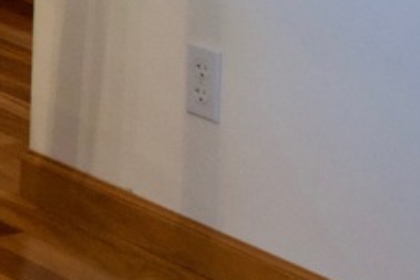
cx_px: -872
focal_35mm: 243
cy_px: -306
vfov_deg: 5.5
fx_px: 2835
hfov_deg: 7.4
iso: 800
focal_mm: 24
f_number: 4
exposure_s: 1/60
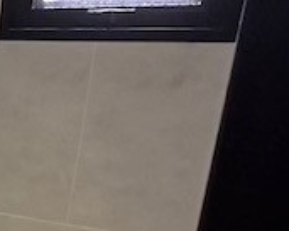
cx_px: -292
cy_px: 243
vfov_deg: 18.2
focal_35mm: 82
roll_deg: -0.1
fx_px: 702
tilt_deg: -18.2
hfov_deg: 17.0
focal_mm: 2.22
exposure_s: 1/60
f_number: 2.2
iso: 400
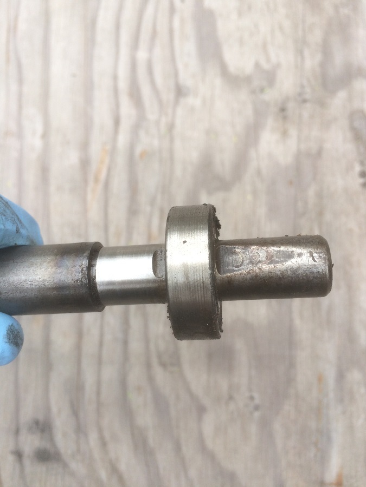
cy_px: 244
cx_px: 183
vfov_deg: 61.7
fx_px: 409
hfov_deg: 48.2
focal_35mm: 29
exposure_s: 1/684
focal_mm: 4.15
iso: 32
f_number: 2.2
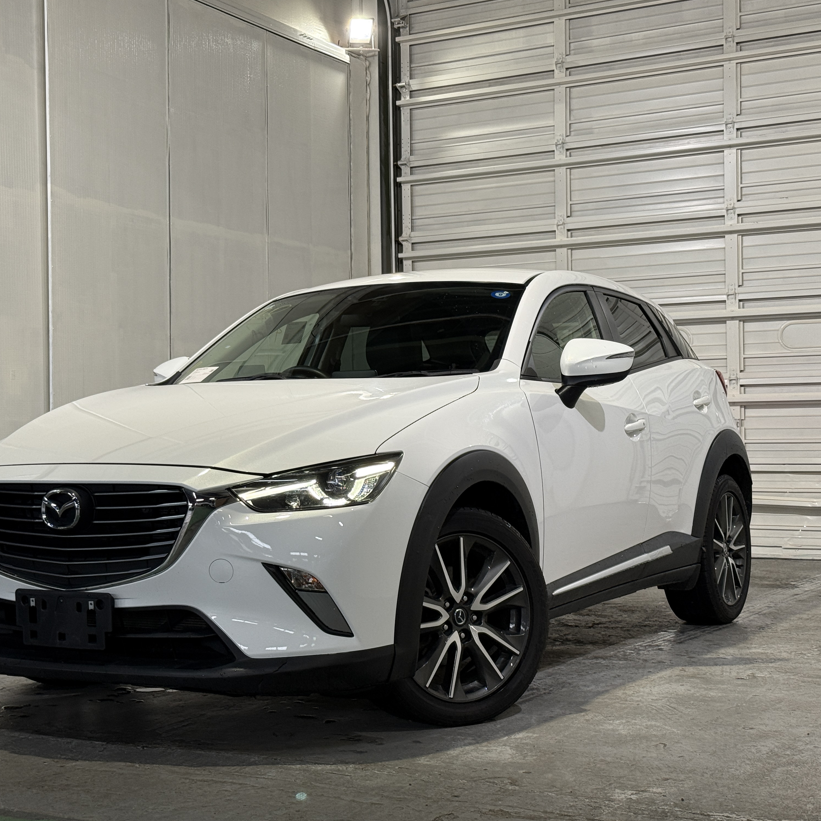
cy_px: 410
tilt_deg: +1.1
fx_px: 1529
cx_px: 338
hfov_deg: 30.0
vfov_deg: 30.0
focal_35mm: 57
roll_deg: +0.1
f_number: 1.78
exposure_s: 1/60
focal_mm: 6.76
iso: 64
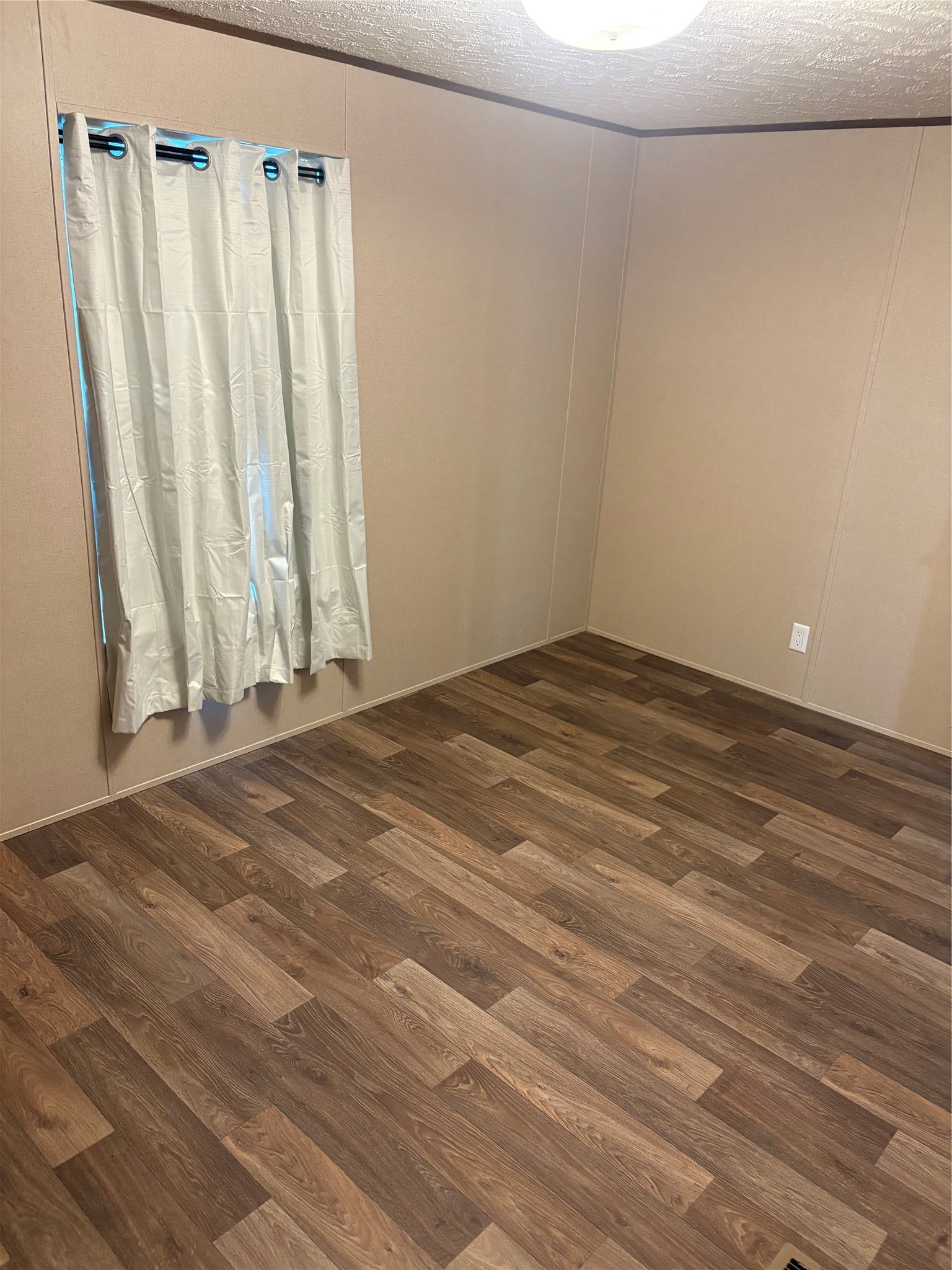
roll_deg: -3.8
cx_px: 476
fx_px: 953
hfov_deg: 53.1
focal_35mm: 26
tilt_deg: -19.3
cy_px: 635
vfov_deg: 67.3
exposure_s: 1/60
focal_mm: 5.96
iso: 400
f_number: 1.6
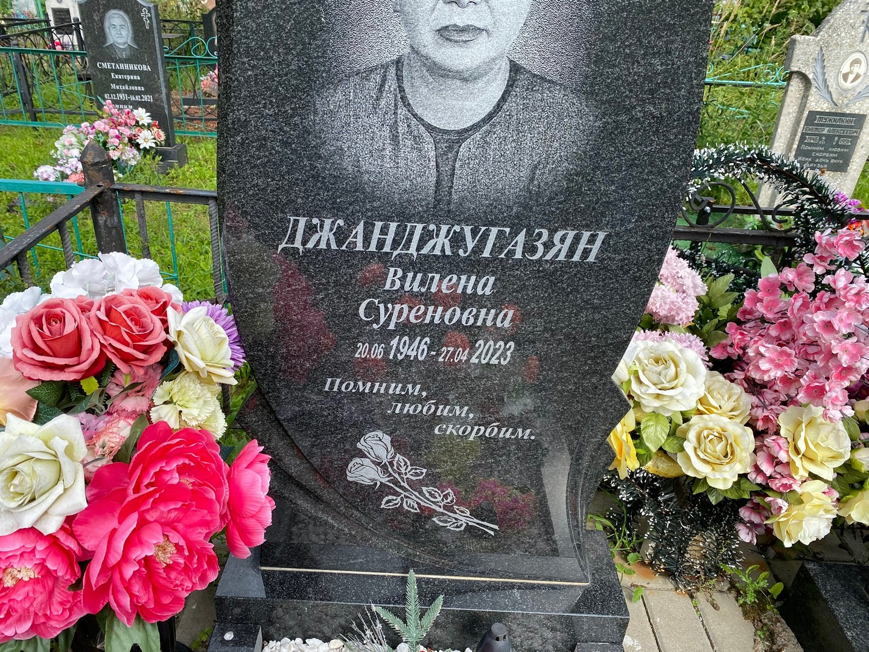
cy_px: 326
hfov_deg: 67.3
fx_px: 653
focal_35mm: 26
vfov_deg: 53.1
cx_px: 434
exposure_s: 1/1206
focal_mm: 4.25
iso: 32
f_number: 1.8
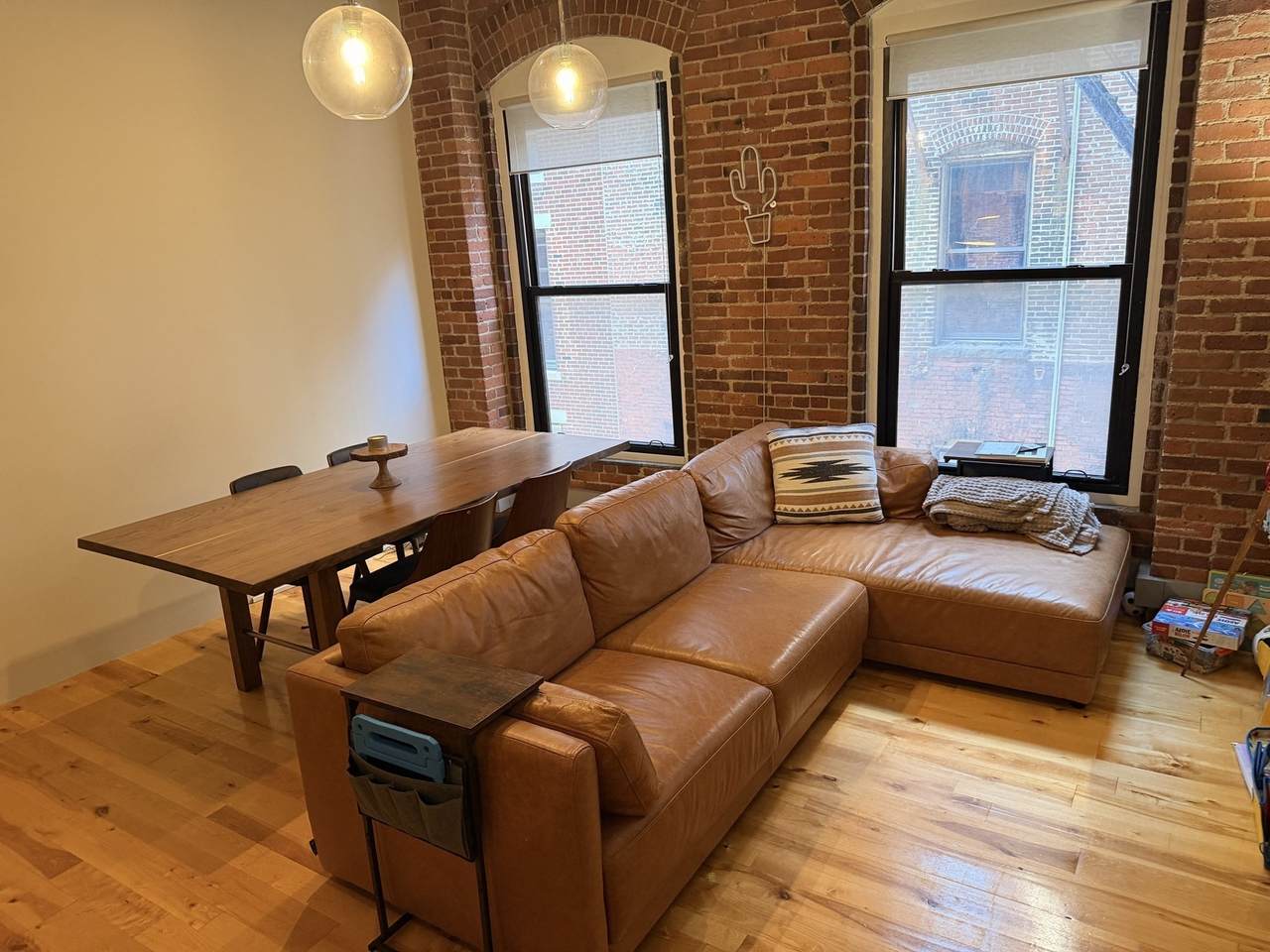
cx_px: 635
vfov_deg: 56.8
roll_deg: +4.0
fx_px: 881
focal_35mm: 24
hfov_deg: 71.6
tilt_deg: -15.2
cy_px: 476
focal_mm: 6.76
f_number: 1.78
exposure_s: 1/60
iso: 320
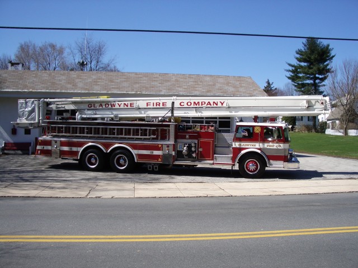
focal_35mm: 35
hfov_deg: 52.6
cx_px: 179
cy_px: 134
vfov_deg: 40.7
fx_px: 362
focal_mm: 5.8
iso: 80
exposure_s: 1/640
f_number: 4.3
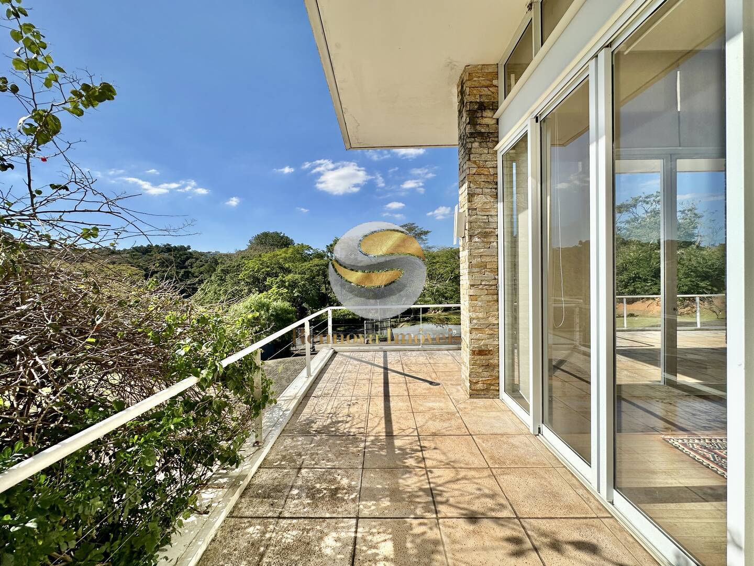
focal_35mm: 14
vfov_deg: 85.7
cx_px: 377
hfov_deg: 102.1
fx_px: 305
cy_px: 283
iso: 50
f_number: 2.2
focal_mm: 2.22
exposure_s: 1/2564
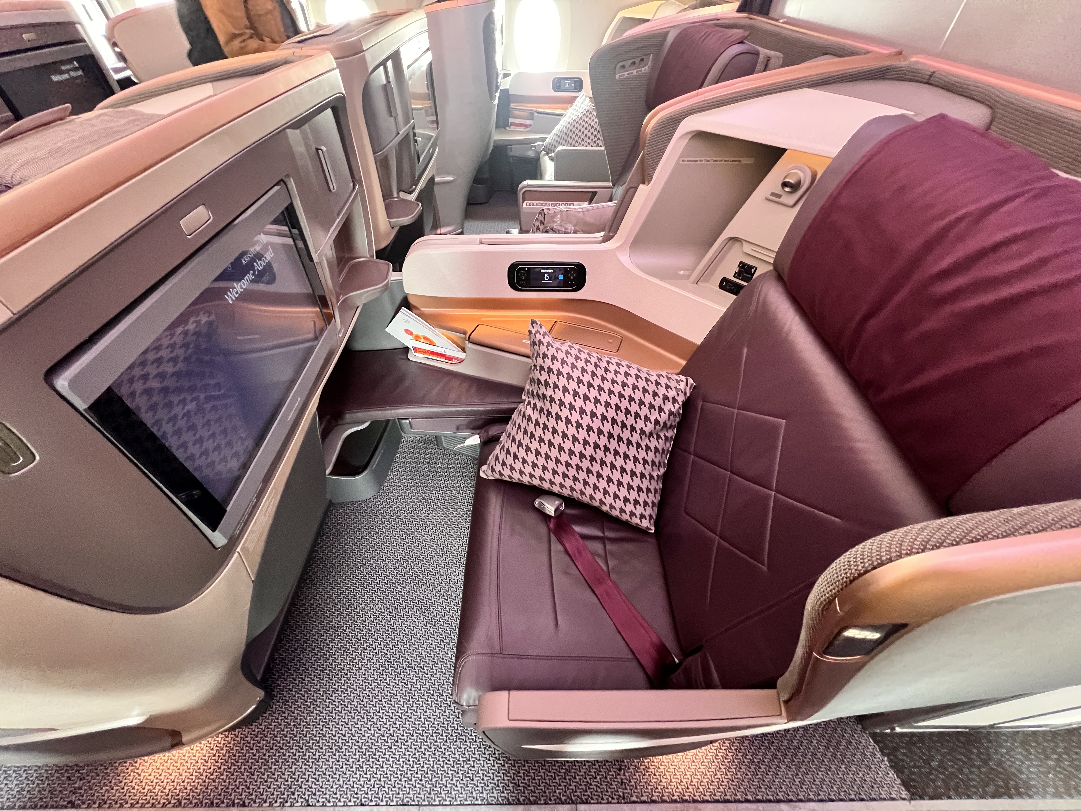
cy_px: 406
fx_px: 406
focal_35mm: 13
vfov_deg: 89.9
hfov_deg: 106.2
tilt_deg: -47.2
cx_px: 540
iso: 800
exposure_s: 1/60
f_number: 1.8
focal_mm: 1.57
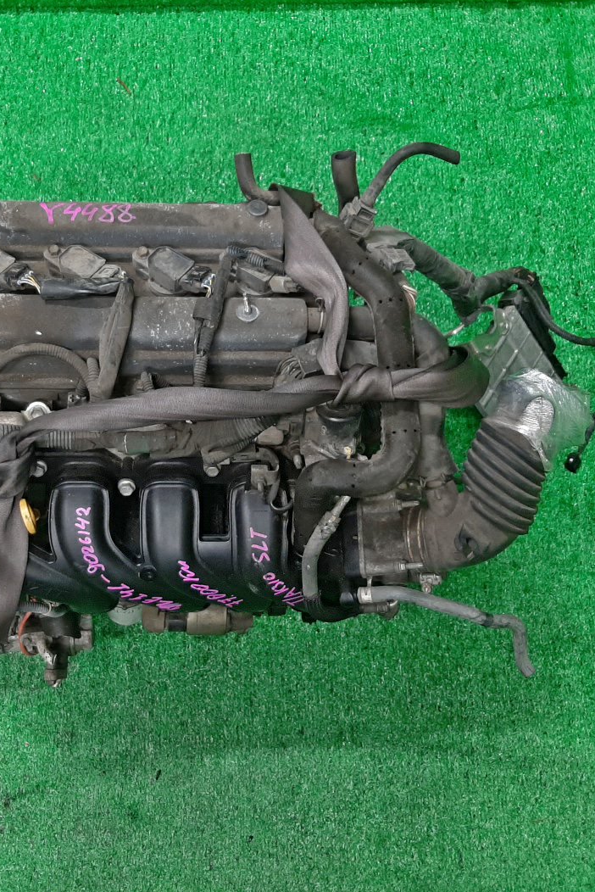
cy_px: 446
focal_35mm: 37
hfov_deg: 35.7
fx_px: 917
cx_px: 210
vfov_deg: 51.9
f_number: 1.7
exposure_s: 1/50
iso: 130
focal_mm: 3.93
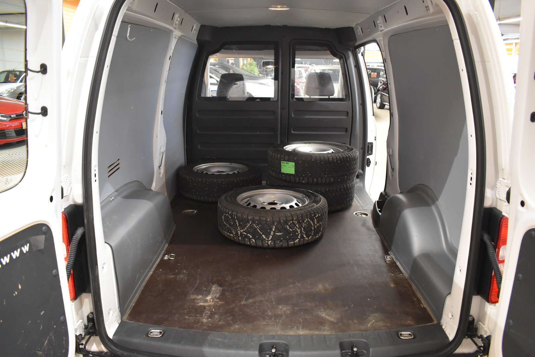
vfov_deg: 48.0
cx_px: 268
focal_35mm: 27
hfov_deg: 67.3
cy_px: 178
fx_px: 402
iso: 2500
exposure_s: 1/60
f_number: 3.5
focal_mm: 18
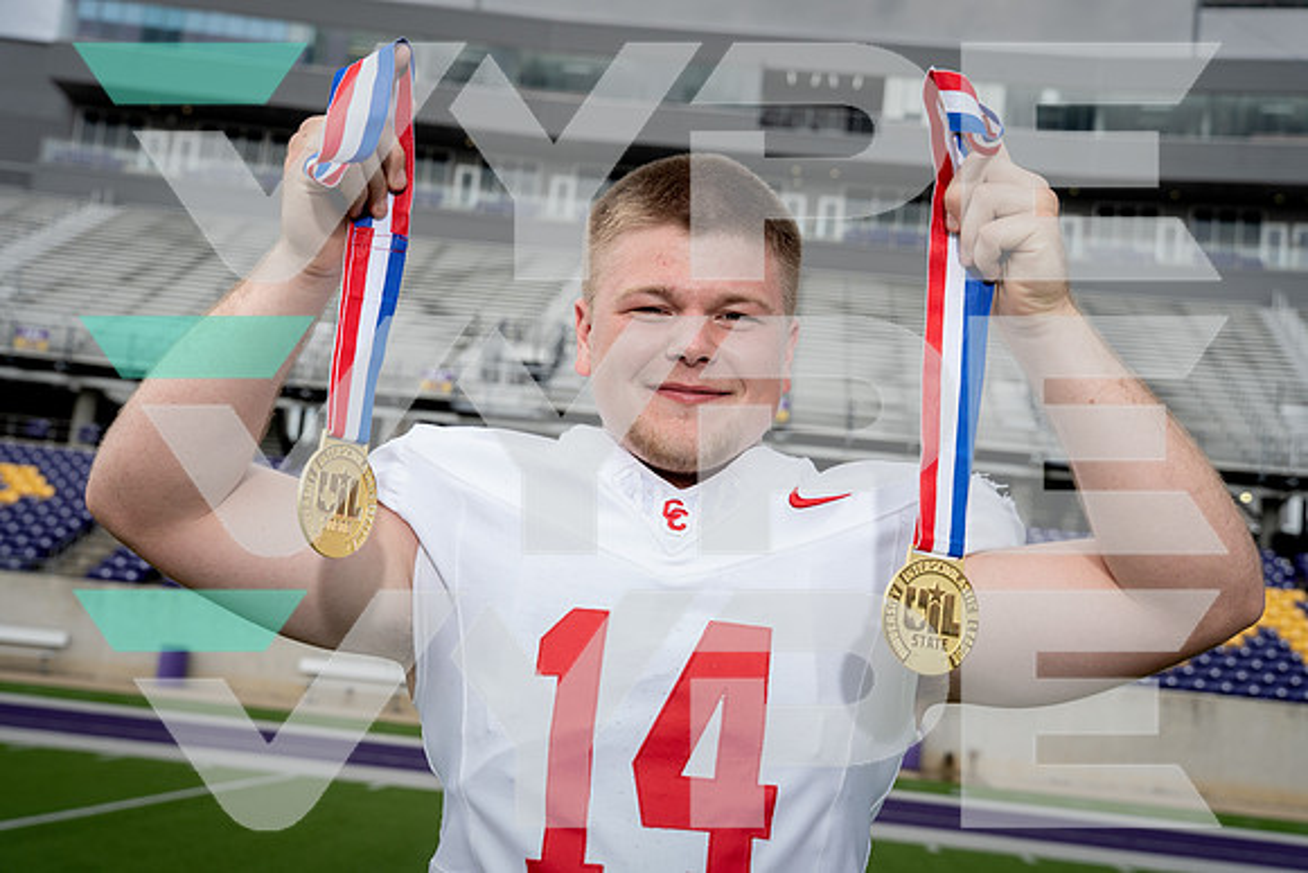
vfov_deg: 31.2
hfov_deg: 45.4
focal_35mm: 43
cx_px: 654
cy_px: 436
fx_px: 1563
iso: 640
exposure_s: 1/250
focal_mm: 43
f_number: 5.6
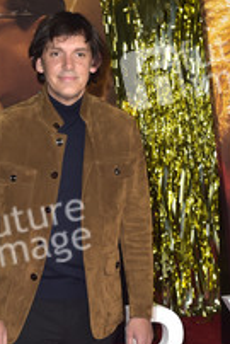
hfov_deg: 12.5
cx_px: 54
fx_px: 1043
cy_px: 325
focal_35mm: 109
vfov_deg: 18.4
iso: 1000
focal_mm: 55
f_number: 6.3
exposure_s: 1/250
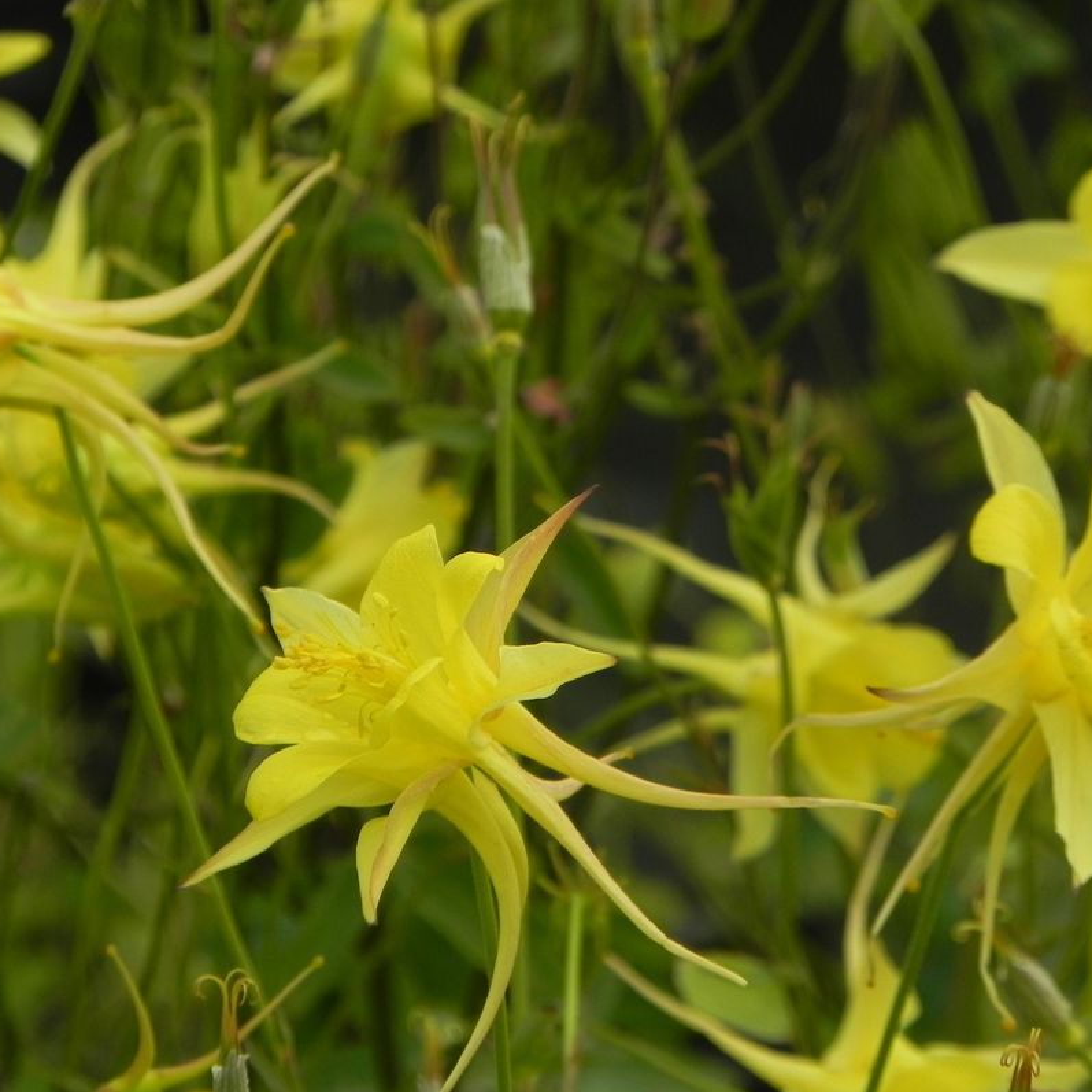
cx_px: 556
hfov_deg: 3.9
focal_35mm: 446
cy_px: 547
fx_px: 15918
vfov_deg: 3.9
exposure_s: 1/1000
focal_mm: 67.2
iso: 160
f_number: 5
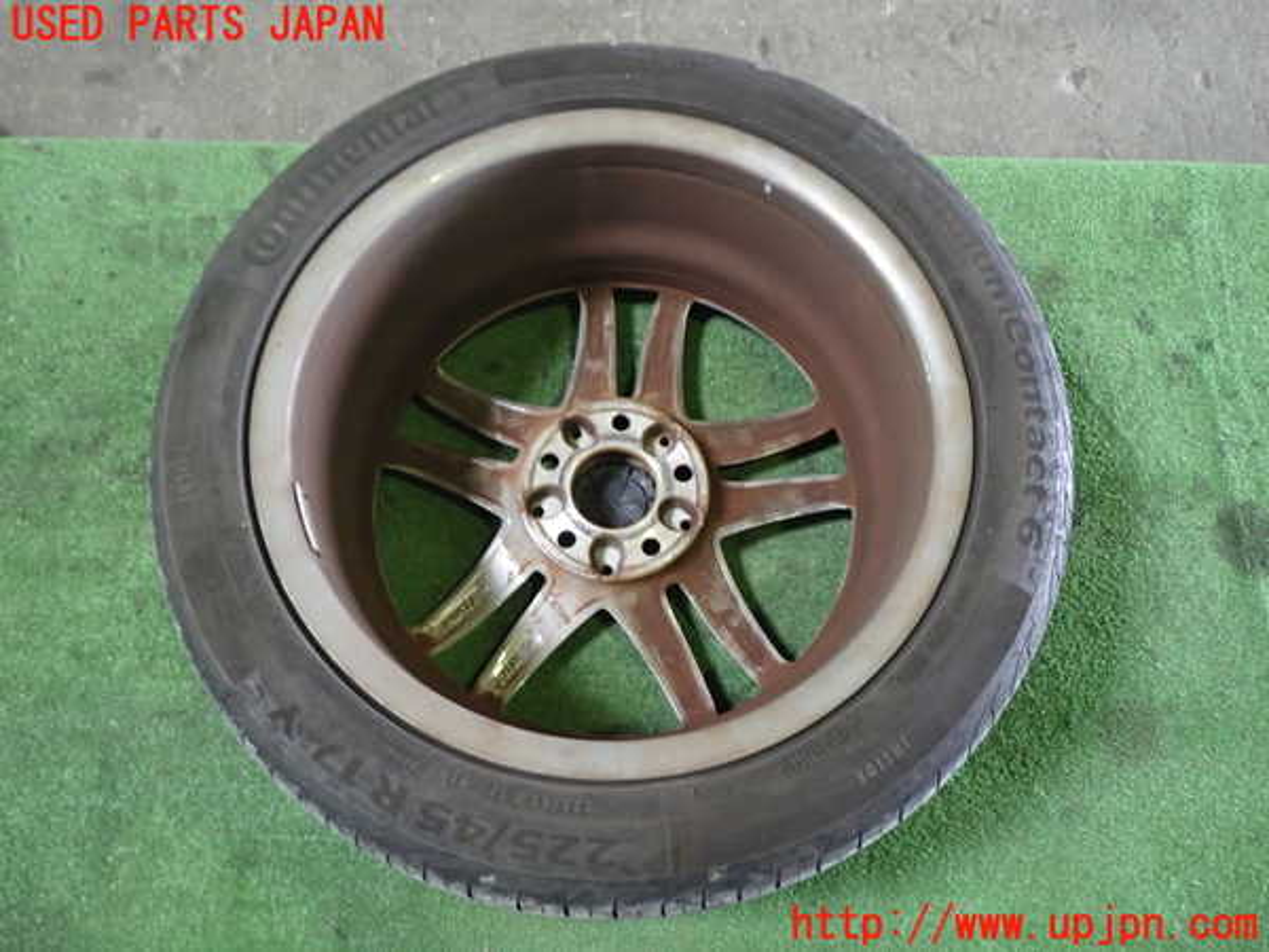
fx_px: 1100
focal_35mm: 30
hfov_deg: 60.0
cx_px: 634
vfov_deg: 46.8
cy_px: 476
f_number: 2.3
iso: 400
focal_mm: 5.4
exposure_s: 1/30
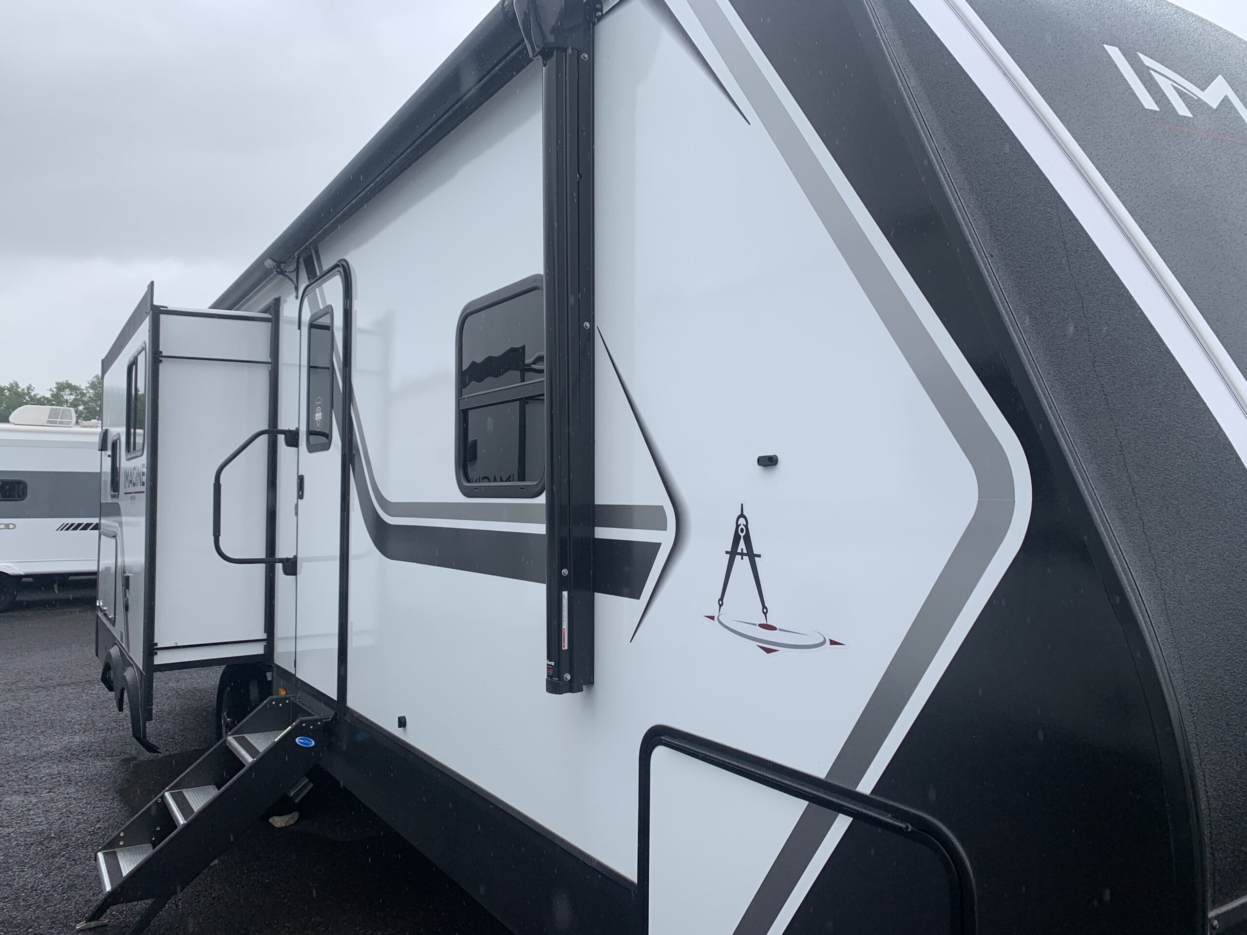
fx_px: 937
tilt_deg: +3.5
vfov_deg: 53.1
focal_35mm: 26
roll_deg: -0.5
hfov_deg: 67.3
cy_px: 468
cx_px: 624
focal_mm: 4.25
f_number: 1.8
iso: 25
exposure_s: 1/706
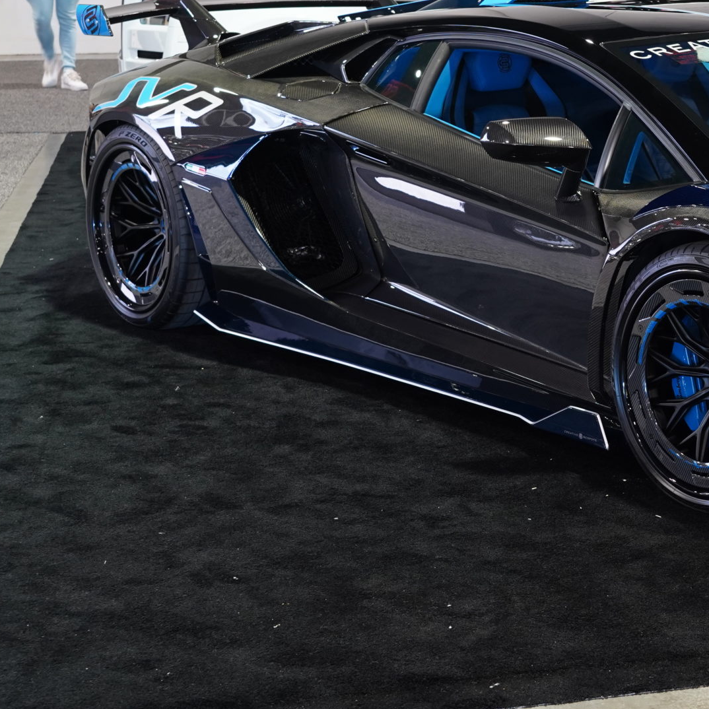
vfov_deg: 22.5
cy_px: 329
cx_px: 719
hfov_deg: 21.6
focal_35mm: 77
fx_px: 1784
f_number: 5.6
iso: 1250
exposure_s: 1/8
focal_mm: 38
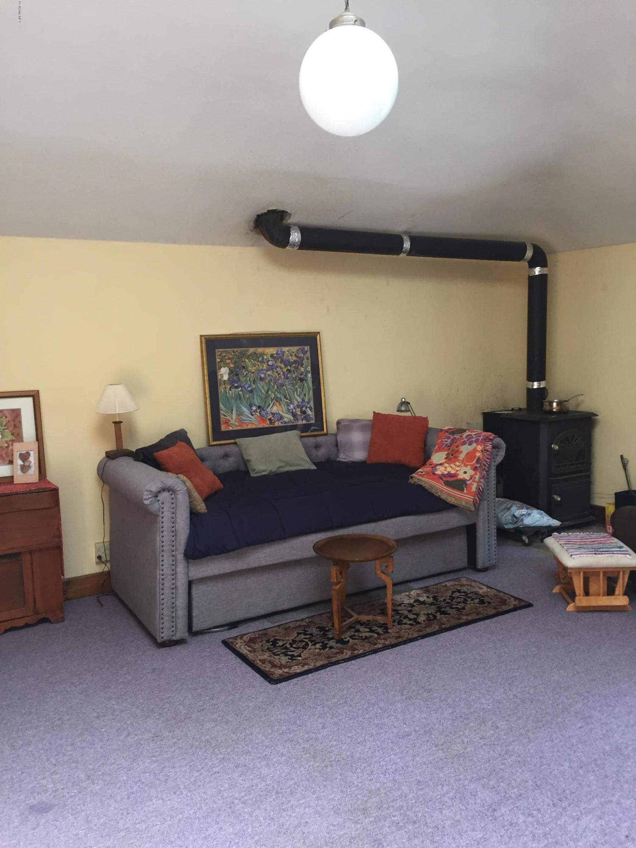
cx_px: 318
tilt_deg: -6.5
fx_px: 710
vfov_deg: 61.7
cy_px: 424
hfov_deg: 48.2
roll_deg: +1.6
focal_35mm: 29
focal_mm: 4.15
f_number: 2.2
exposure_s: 1/33
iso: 125
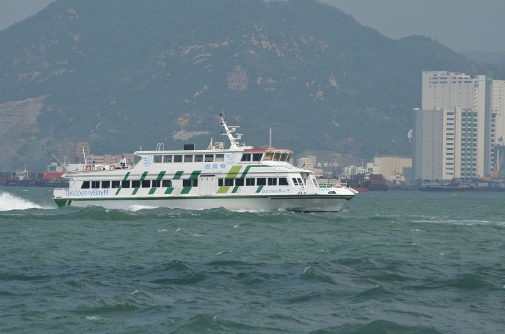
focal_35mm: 285
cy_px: 167
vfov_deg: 4.8
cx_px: 252
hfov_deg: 7.2
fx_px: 3990
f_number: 10
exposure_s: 1/640
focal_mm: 190
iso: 200
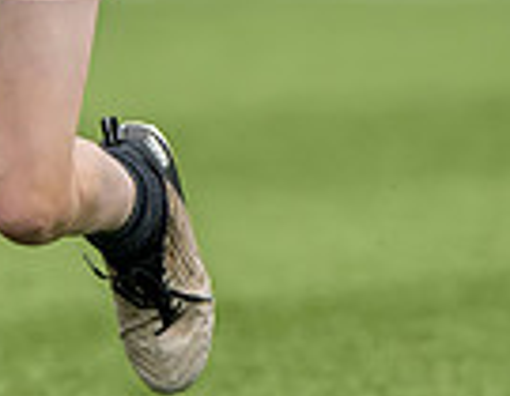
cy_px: -60
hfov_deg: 0.9
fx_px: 34074
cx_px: -253
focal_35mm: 2282
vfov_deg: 0.7
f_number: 4
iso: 500
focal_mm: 400
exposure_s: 1/1600
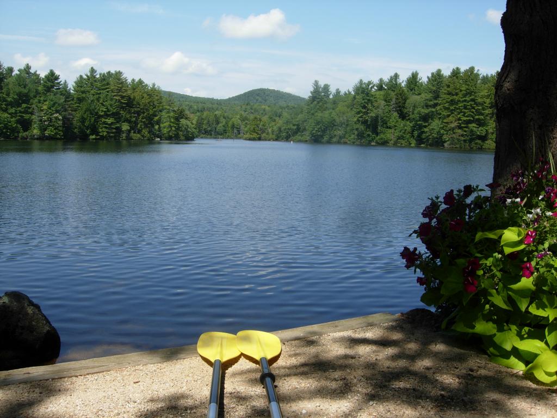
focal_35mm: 36
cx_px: 278
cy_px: 209
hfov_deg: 51.4
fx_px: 579
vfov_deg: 39.7
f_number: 5.4
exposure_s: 1/296
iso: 50
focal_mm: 7.5
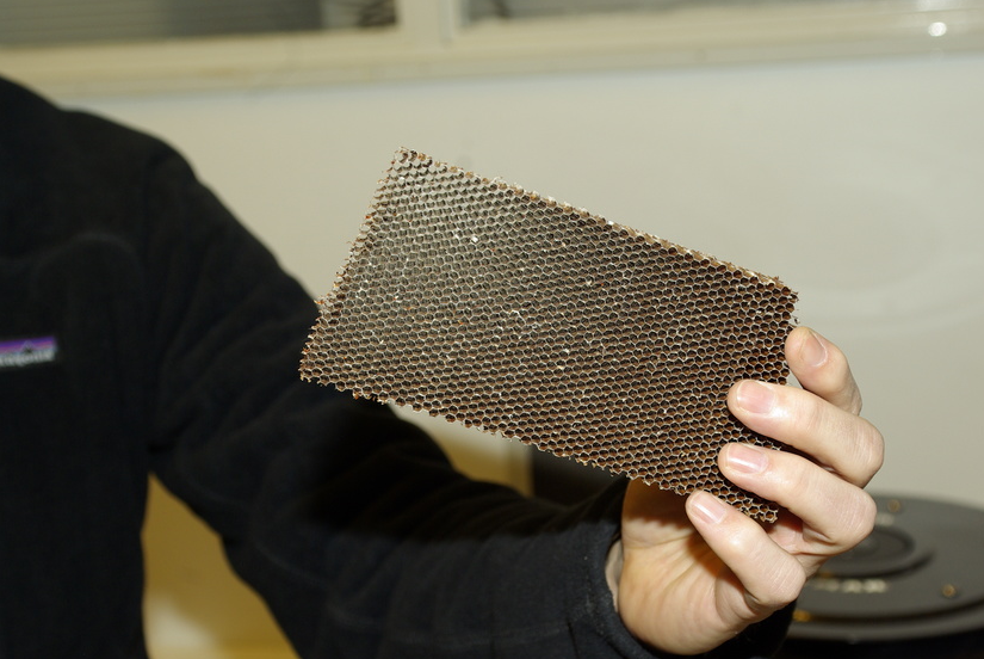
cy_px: 335
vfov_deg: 21.4
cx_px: 491
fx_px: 1739
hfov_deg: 31.6
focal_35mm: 64
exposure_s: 1/60
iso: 200
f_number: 5.6
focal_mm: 39
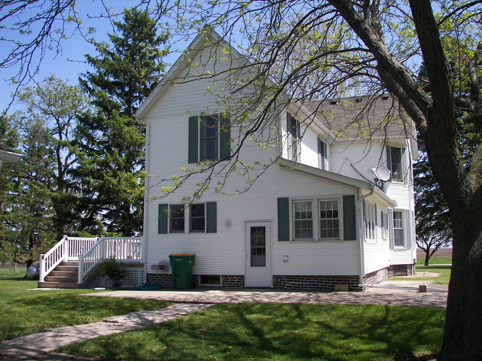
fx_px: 501
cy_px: 180
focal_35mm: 36
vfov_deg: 39.7
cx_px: 241
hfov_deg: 51.4
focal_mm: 6
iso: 50
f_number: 2.8
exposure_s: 1/500
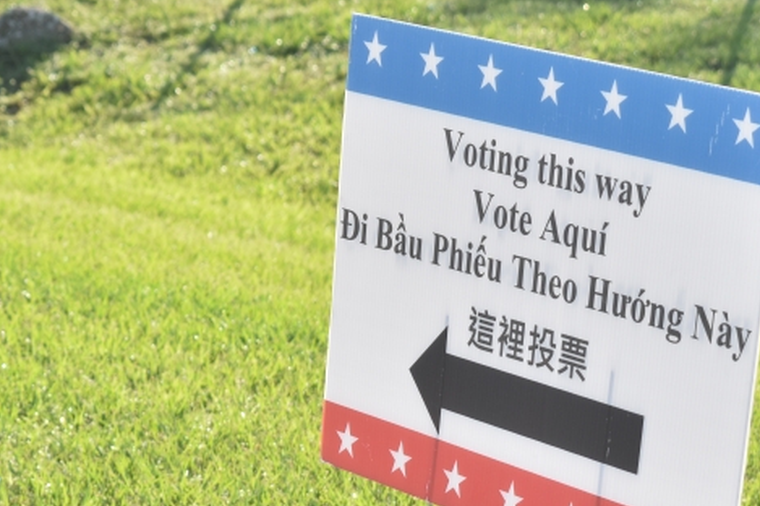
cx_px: 306
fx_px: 3714
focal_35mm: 176
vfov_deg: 7.8
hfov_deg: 11.7
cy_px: 235
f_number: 5.6
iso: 200
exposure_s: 1/320
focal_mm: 55
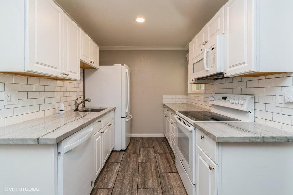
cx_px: 146
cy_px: 98
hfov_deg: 100.4
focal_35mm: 15
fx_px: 122
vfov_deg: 77.3
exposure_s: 1/6
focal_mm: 10
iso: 100
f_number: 9
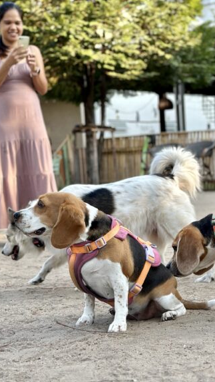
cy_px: 191
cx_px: 193
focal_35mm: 70
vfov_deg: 30.2
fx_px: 709
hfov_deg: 17.0
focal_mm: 6.86
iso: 80
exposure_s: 1/361
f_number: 1.78
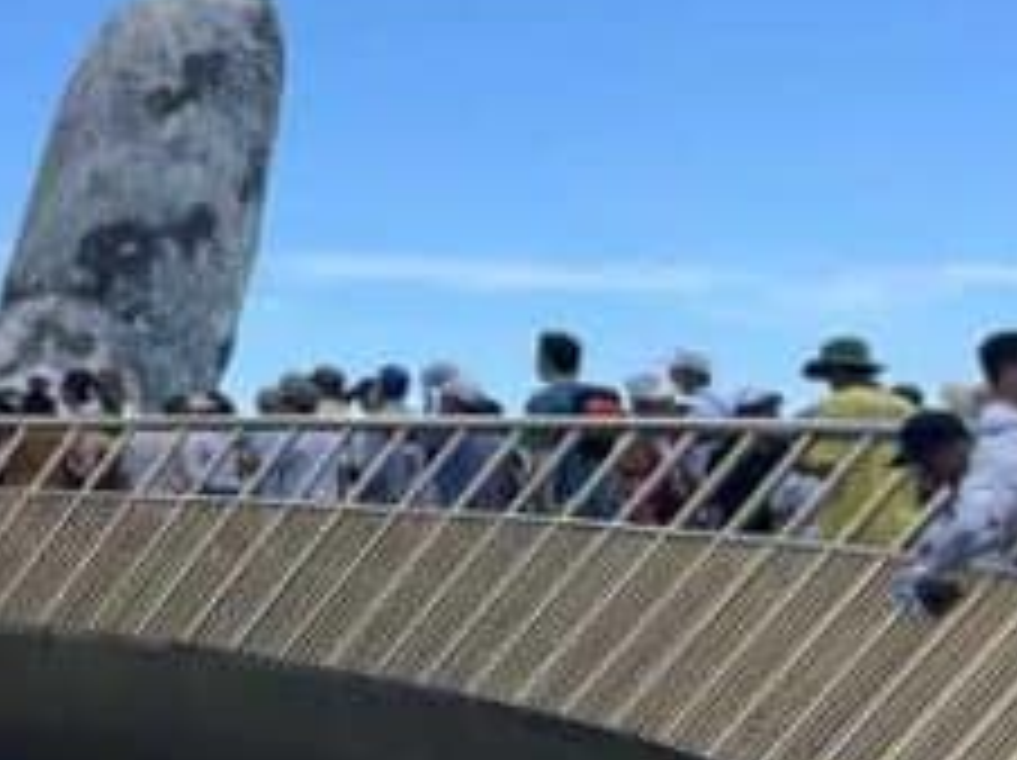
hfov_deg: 13.3
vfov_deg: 12.5
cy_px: 238
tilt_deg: +4.9
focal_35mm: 118
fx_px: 3463
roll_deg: +0.0
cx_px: -1269
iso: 32
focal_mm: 4.2
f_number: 1.6
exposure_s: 1/3610
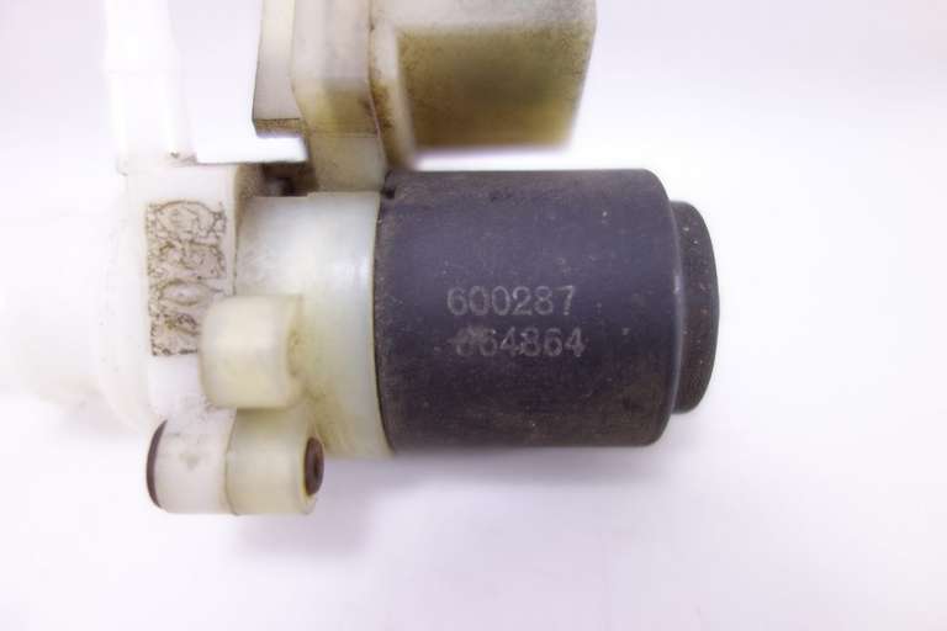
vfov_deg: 46.4
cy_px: 316
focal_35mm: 28
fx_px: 736
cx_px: 474
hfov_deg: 65.5
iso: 125
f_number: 1.8
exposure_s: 1/80
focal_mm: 10.4
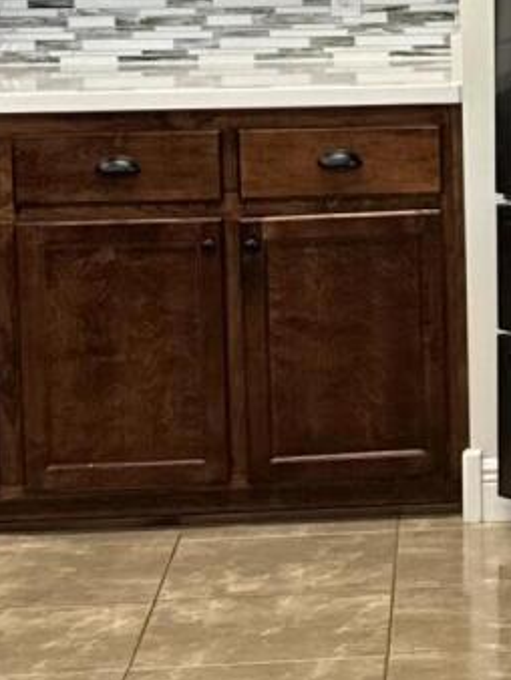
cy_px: 129
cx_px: 813
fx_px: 2791
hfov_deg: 10.1
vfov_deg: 13.8
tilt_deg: -5.5
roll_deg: +1.5
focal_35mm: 142
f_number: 1.78
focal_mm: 6.86
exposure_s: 1/120
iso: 125
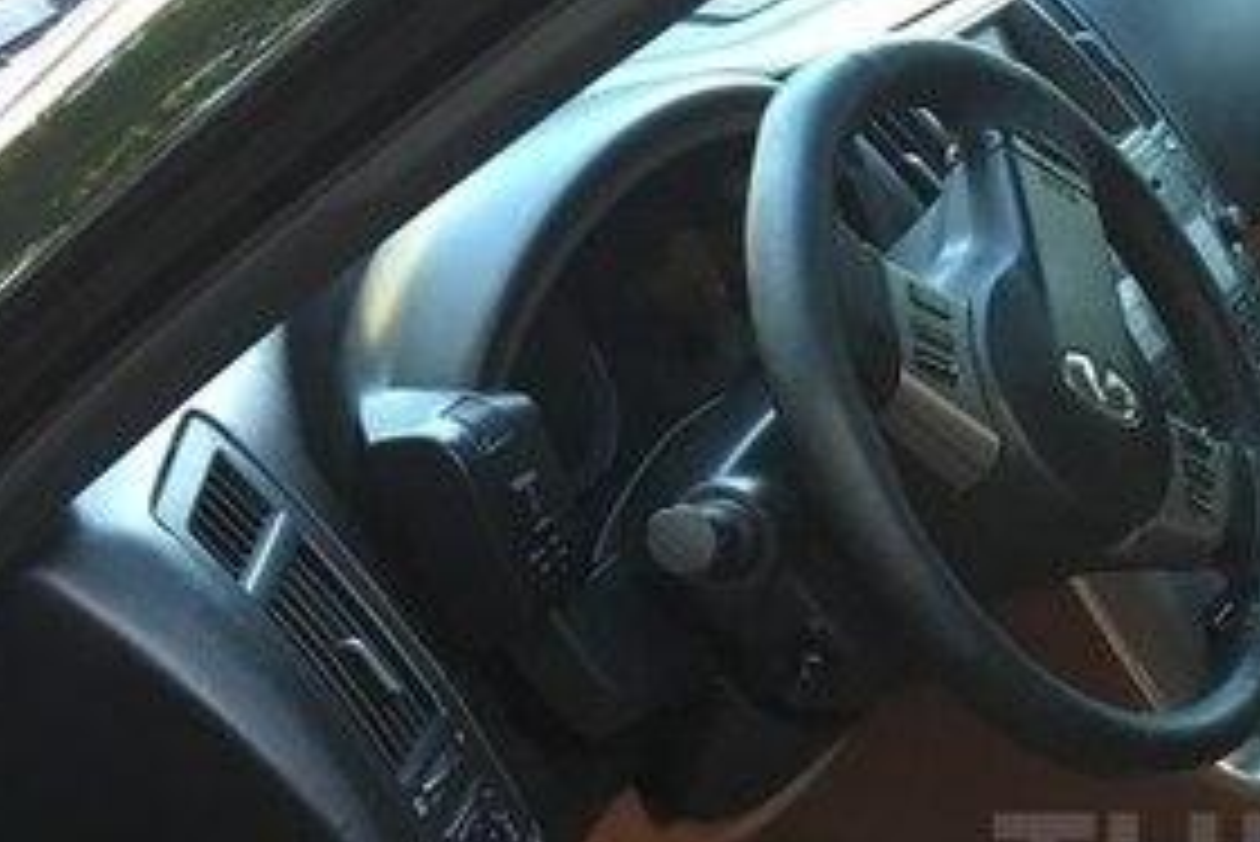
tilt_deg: -34.0
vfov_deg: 18.6
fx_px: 2486
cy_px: 880
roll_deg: +0.5
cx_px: 1454
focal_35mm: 71
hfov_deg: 25.9
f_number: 2.2
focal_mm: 4.15
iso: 100
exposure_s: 1/33
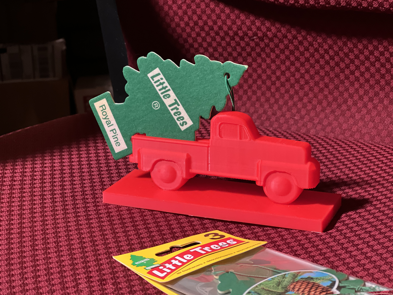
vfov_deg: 19.1
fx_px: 874
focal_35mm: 77
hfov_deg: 25.3
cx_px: 196
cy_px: 148
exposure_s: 1/24
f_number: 2.8
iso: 400
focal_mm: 9
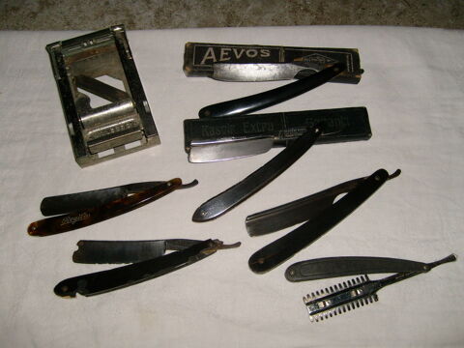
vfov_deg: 40.7
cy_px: 174
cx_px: 232
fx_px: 469
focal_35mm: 35
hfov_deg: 52.6
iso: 100
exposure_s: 1/45
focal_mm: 5.8
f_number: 2.8
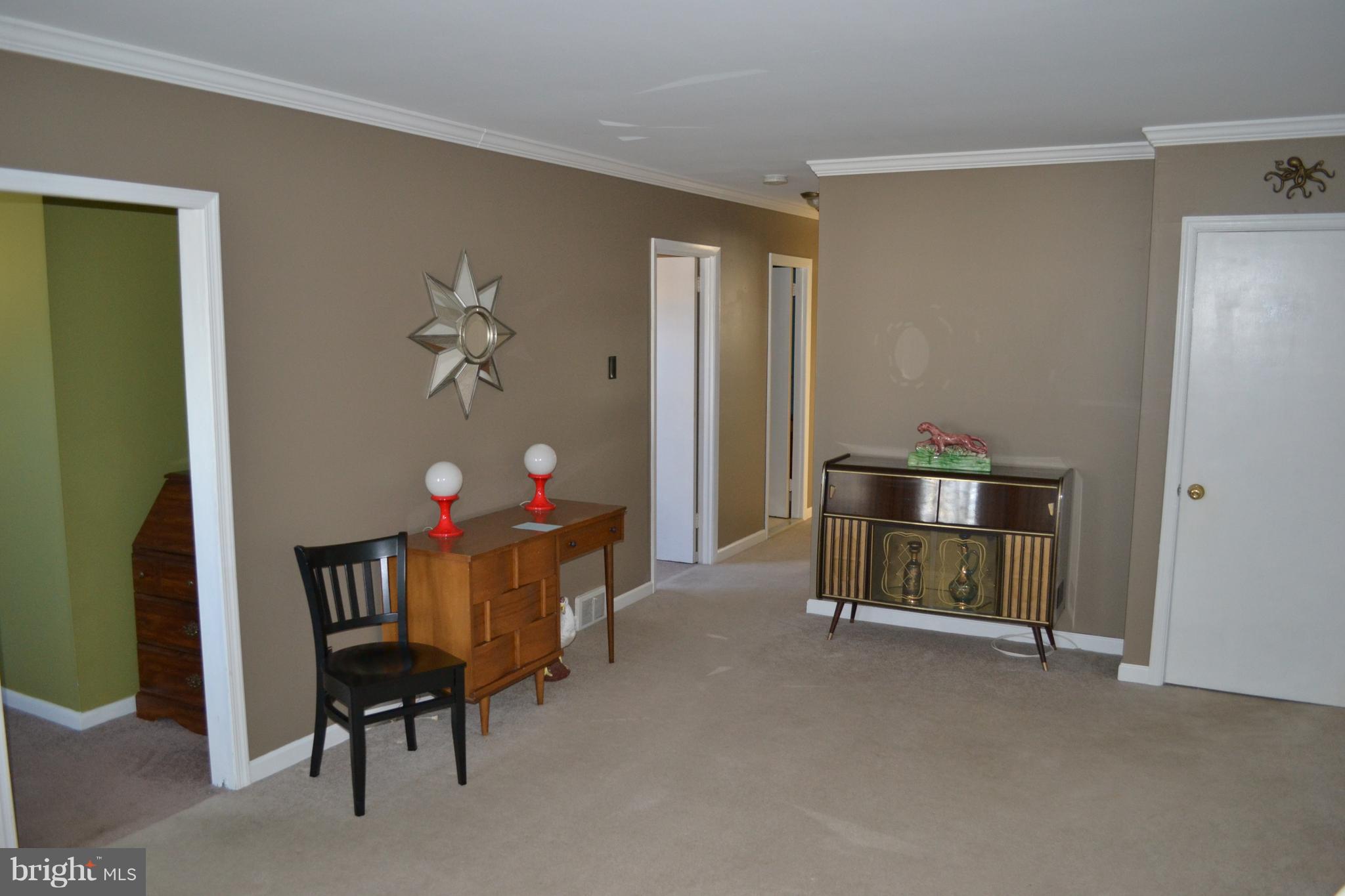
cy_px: 448
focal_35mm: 27
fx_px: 1009
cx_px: 672
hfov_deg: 67.4
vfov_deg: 47.9
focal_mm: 18
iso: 800
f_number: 3.5
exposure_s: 1/60
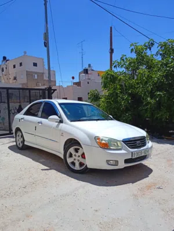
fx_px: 194
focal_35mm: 29
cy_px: 116
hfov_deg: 48.3
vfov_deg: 61.6
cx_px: 87
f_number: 1.8
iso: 51
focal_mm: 3.84
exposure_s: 1/2299
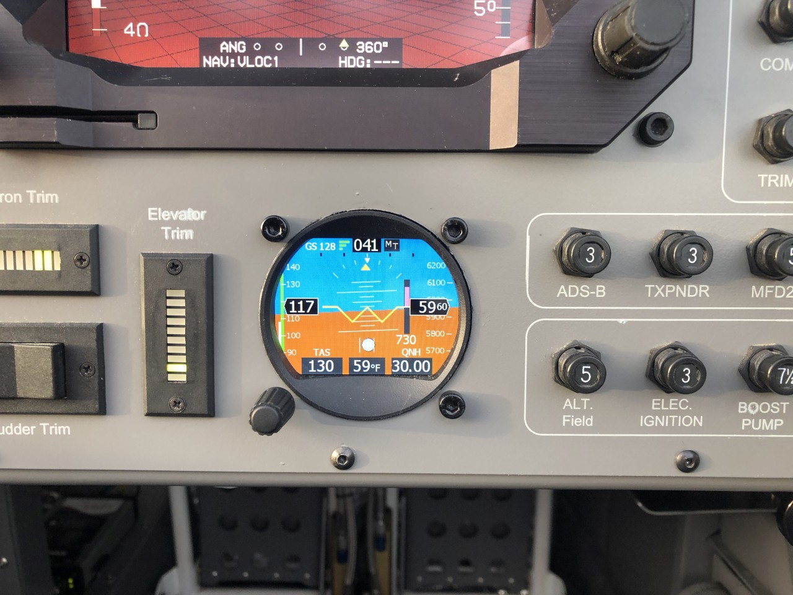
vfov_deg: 49.7
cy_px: 298
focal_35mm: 28
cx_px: 396
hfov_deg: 63.4
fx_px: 641
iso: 32
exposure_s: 1/30
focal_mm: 3.99
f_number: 1.8
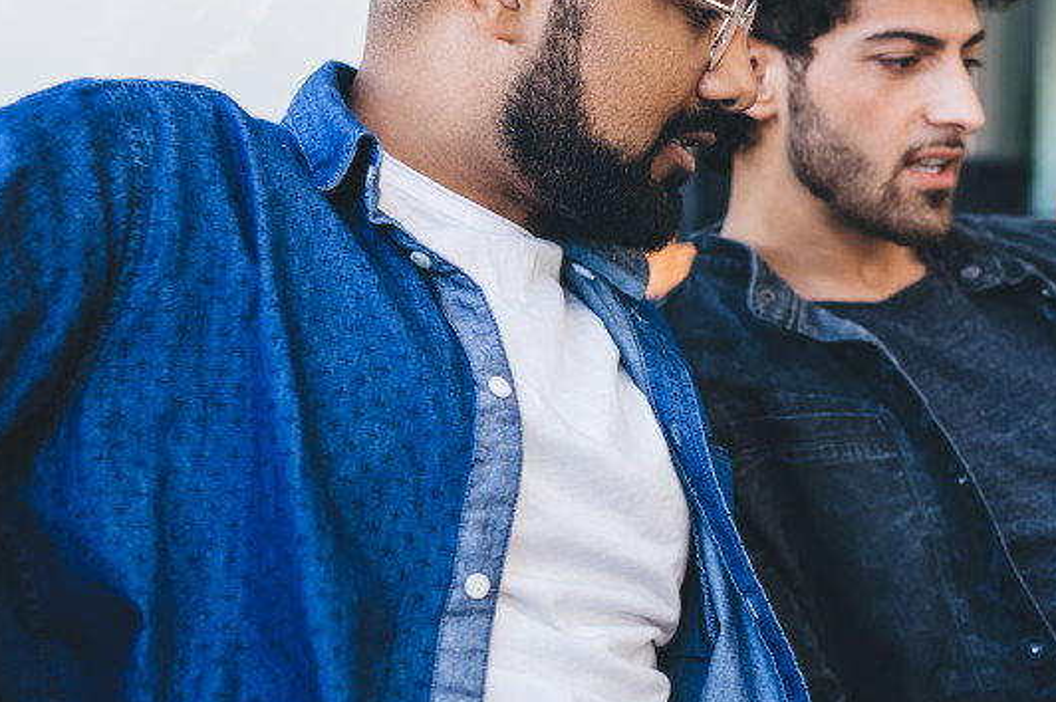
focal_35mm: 79
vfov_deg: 17.3
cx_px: 828
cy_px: 343
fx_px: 2316
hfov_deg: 25.3
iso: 160
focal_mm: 35
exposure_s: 1/125
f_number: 2.5
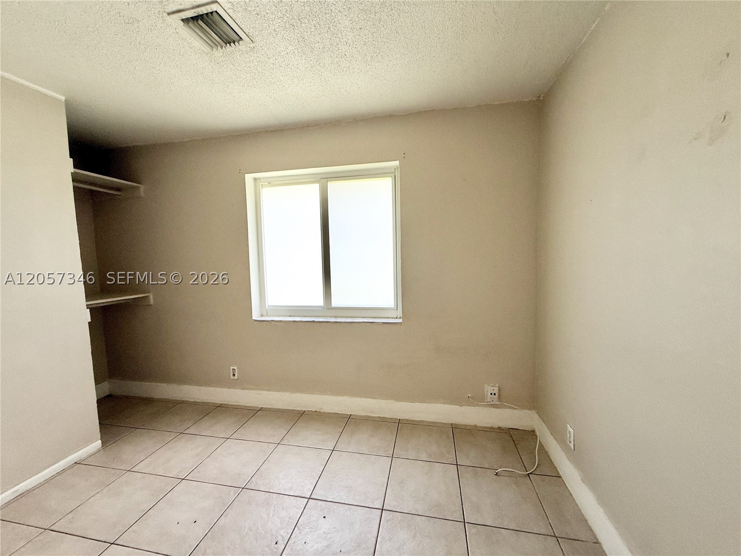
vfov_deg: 85.7
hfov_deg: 102.1
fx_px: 300
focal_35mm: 14
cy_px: 278
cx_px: 370
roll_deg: +1.2
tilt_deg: -4.2
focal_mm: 2.22
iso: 64
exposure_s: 1/99
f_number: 2.2
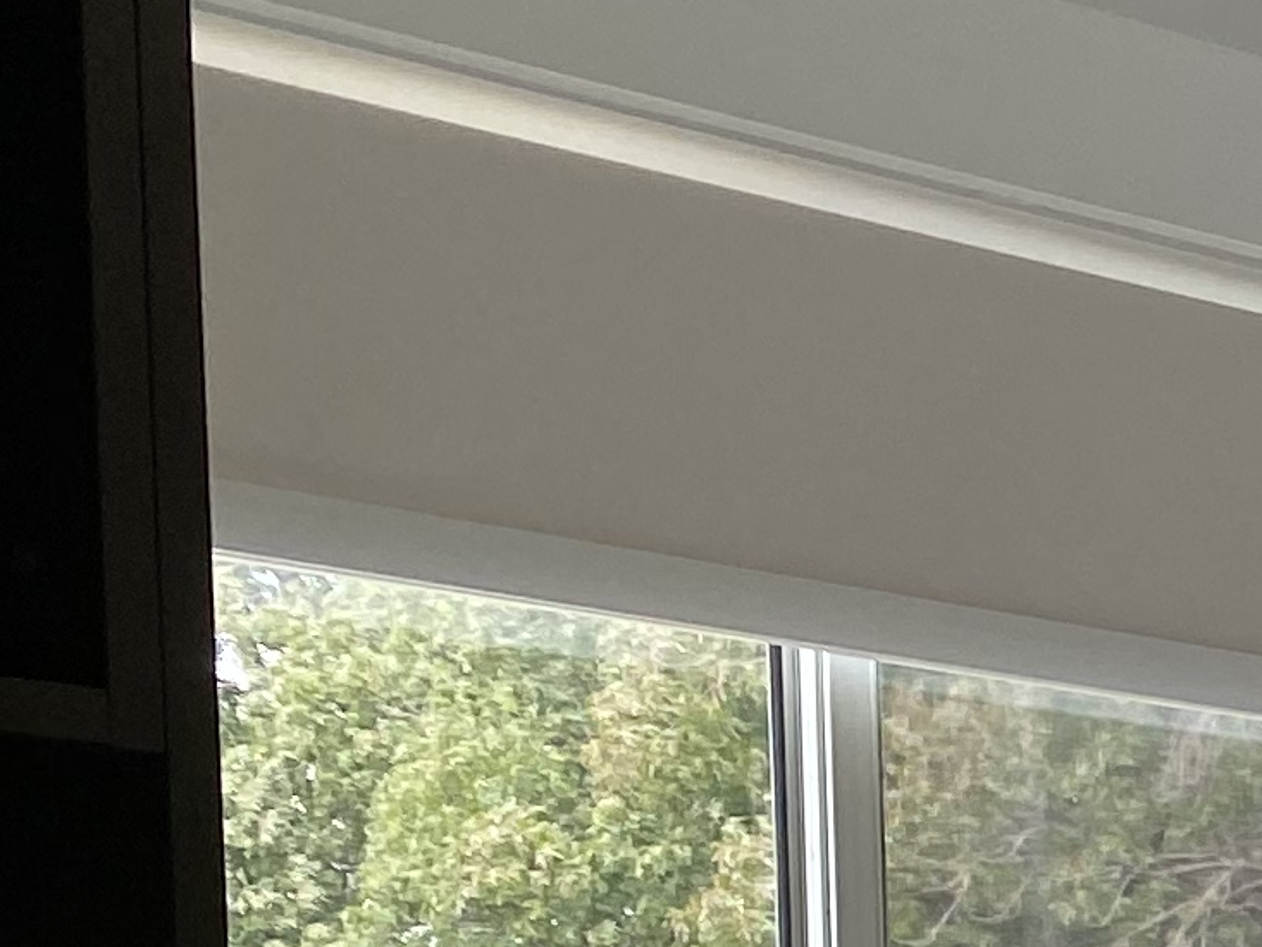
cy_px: 1947
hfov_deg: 10.8
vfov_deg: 9.6
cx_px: 3409
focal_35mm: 143
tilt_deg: -4.9
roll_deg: +0.0
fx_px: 5214
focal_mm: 4.25
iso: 32
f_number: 1.8
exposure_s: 1/288
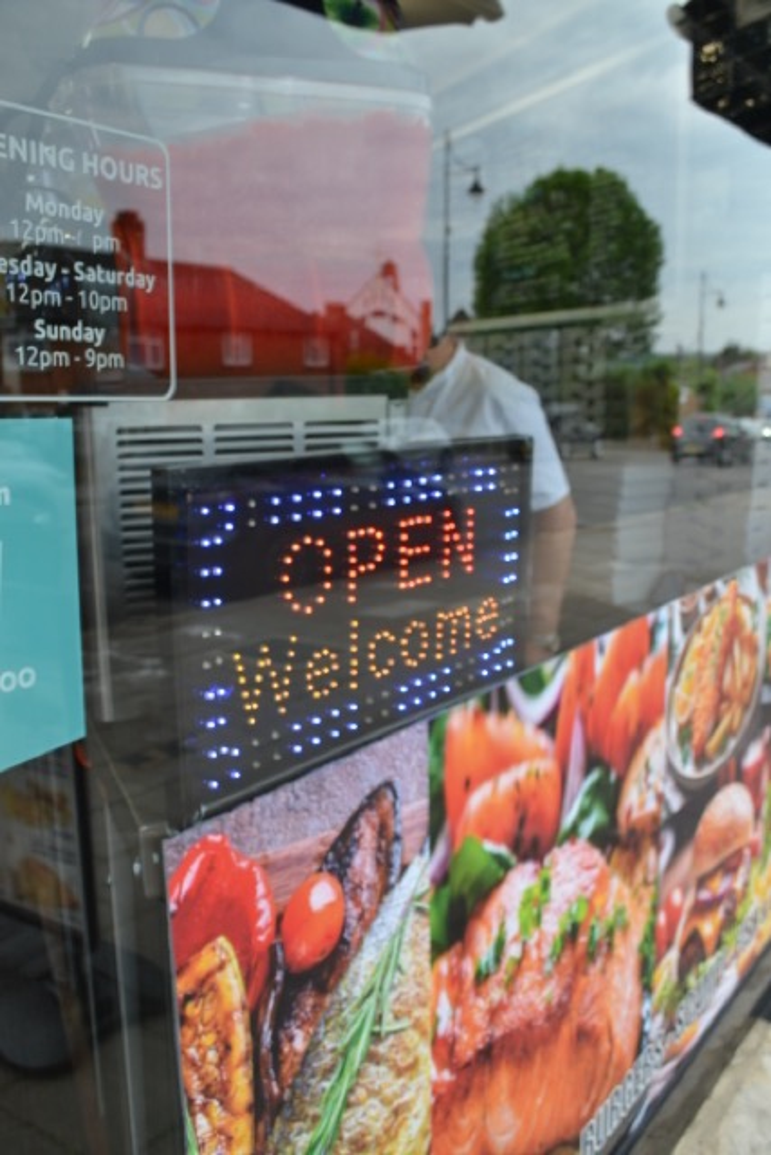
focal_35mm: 33
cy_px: 578
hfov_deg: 40.0
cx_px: 386
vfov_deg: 57.2
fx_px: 1059
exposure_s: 1/60
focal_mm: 22
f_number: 5.6
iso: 140
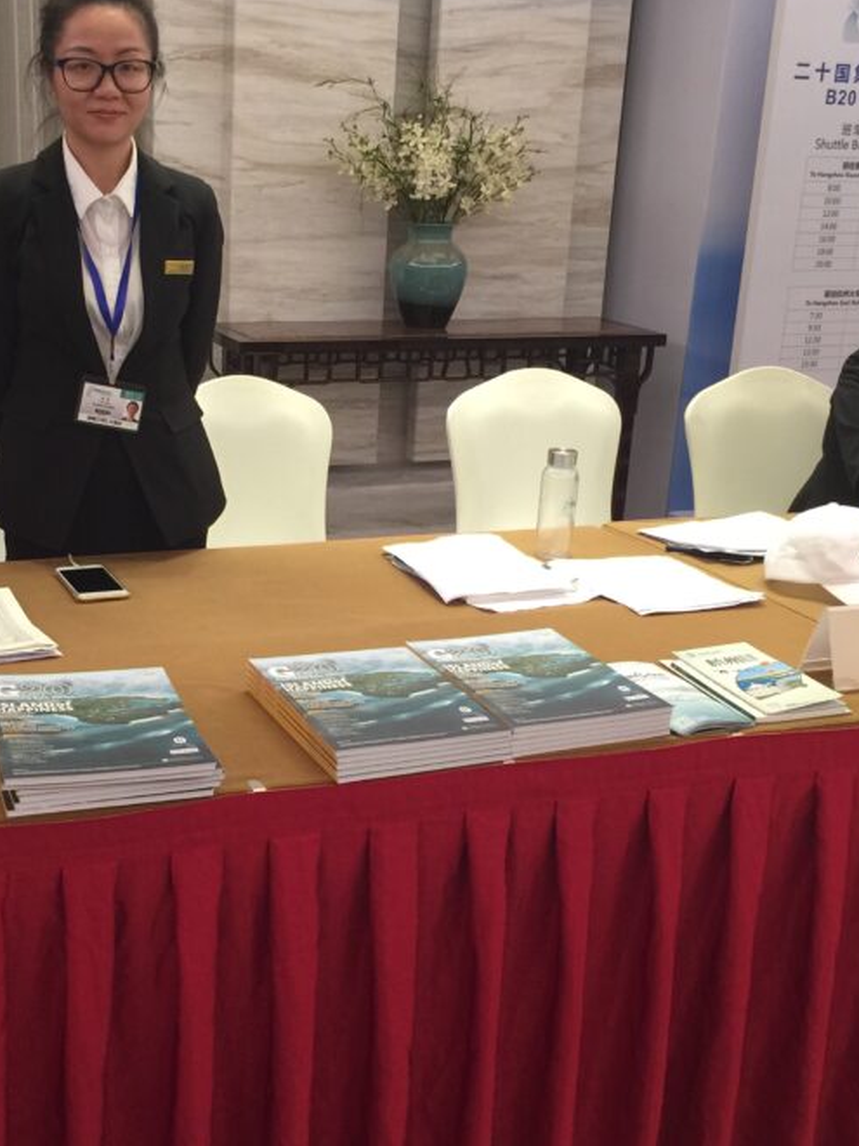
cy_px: 606
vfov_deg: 42.1
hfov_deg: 32.0
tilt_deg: -17.9
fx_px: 1489
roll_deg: -1.5
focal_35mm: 45
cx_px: 295
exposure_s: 1/17
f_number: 2.2
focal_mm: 4.15
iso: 64
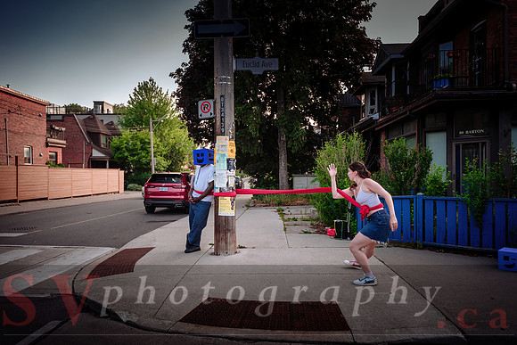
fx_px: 373
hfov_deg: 69.4
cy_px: 172
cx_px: 258
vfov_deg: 49.6
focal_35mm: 26
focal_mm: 17
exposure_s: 1/800
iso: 500
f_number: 1.8
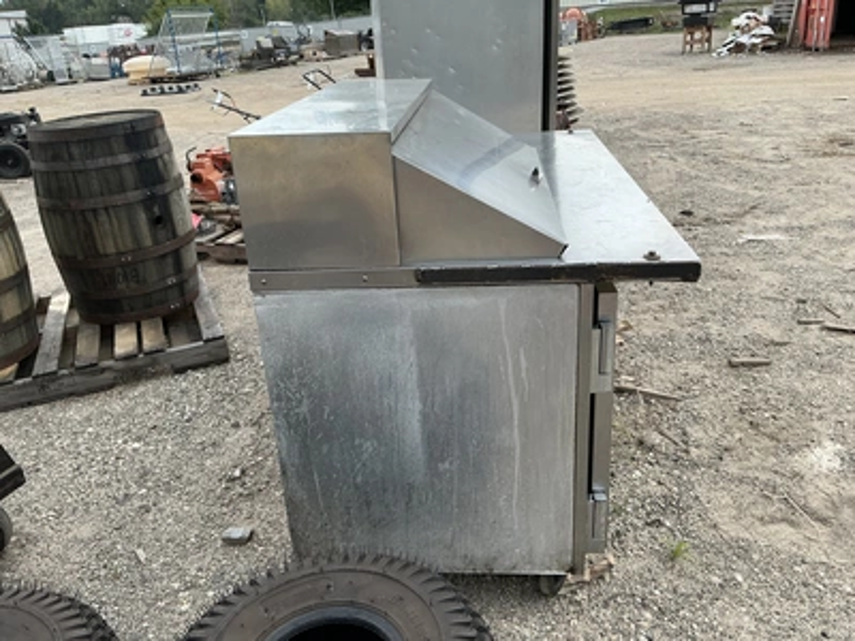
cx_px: 428
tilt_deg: -21.3
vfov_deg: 49.7
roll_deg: +5.1
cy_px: 320
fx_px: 692
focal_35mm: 28
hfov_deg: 63.4
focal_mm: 3
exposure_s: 1/425
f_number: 1.8
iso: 25
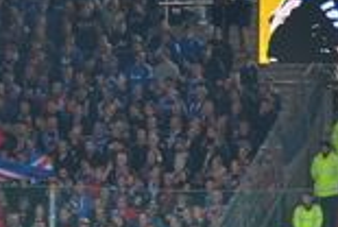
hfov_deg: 4.5
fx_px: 4242
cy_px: 214
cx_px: -116
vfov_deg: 3.1
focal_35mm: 451
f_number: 4.5
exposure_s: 1/1000
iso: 320
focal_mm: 82
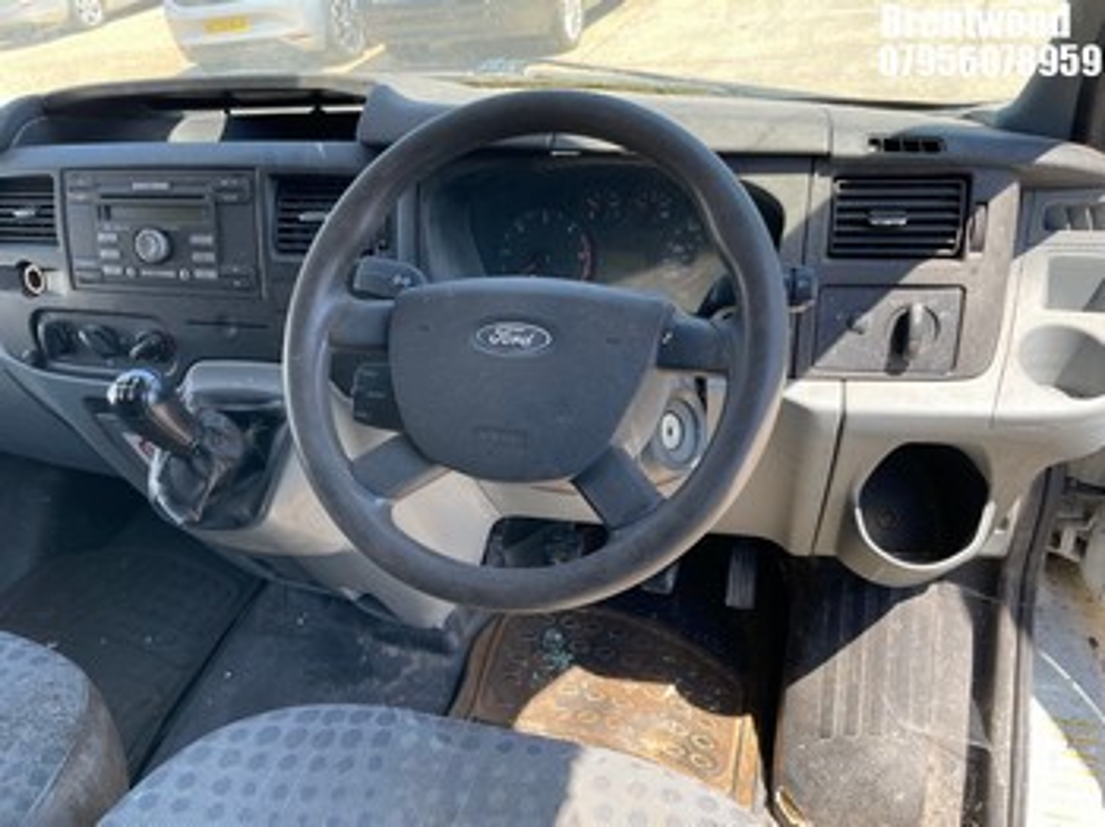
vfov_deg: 53.0
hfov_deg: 67.3
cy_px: 414
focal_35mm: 26
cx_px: 552
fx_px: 829
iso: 32
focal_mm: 4.2
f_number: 1.6
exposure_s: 1/262
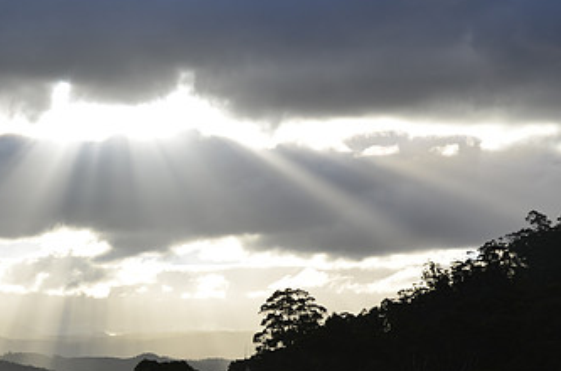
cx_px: 79
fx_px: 1787
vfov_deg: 11.8
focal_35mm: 115
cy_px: 285
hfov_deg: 17.6
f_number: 8
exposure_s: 1/250
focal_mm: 44
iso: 100
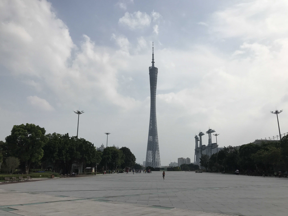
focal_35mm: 28
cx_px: 144
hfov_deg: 63.4
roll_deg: +1.7
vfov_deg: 49.7
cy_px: 108
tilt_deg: +15.1
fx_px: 233
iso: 25
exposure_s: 1/8772
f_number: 1.8
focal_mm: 3.99
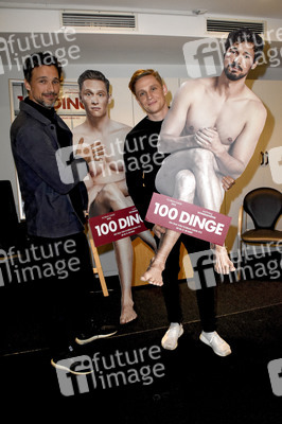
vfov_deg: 67.4
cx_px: 141
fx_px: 318
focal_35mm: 27
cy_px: 212
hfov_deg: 47.9
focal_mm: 18
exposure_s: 1/60
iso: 2500
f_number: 6.3
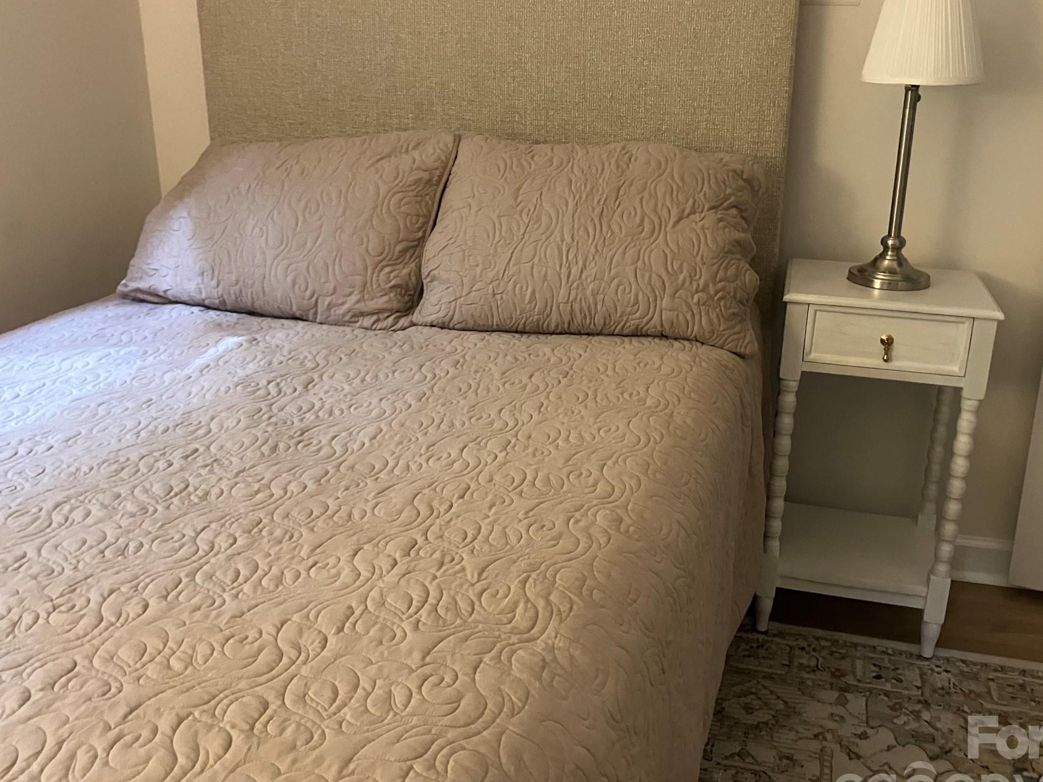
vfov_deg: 41.8
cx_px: 573
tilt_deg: -17.0
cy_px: 362
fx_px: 1024
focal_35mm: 34
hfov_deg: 53.9
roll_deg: -1.6
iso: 400
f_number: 1.8
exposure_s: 1/30
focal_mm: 3.99
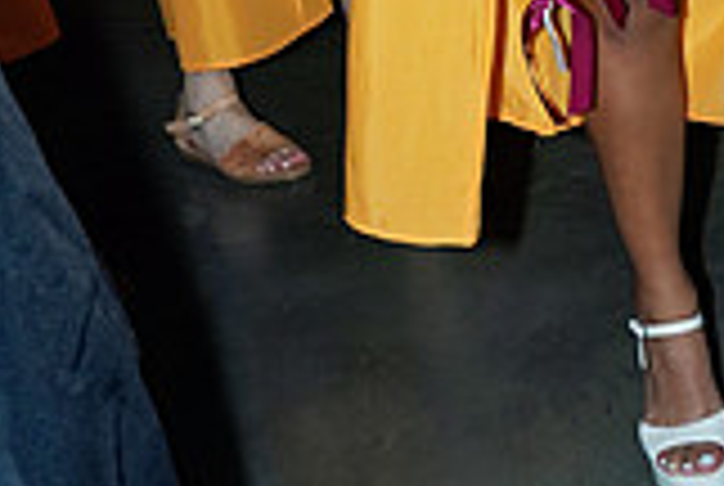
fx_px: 2950
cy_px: -446
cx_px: 562
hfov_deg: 13.9
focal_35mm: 146
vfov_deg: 8.9
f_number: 4.5
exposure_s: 1/250
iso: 1000
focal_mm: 35
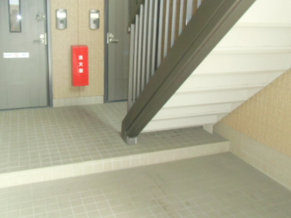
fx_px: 303
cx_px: 118
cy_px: 78
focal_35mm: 36
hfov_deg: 51.1
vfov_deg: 39.3
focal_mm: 4.24
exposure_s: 1/15
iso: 400
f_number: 3
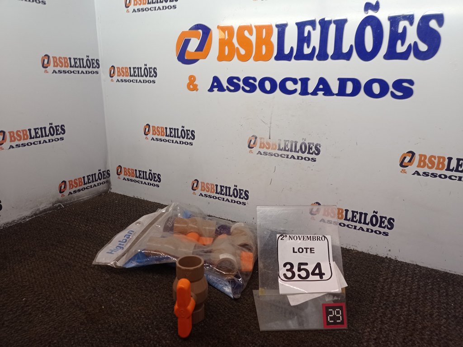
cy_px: 174
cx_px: 232
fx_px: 374
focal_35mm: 28
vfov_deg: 49.7
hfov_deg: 63.5
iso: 112
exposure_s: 1/60
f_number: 1.79
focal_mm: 4.7
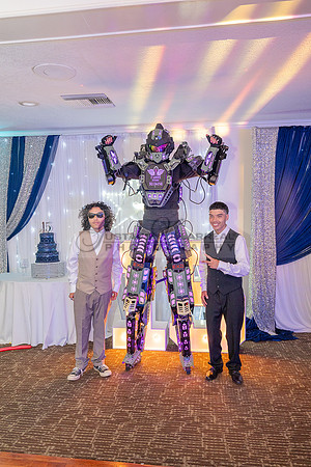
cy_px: 234
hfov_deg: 45.7
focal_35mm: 28
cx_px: 156
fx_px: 369
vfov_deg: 64.6
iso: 1250
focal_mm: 28.5
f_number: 4.5
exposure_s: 1/200
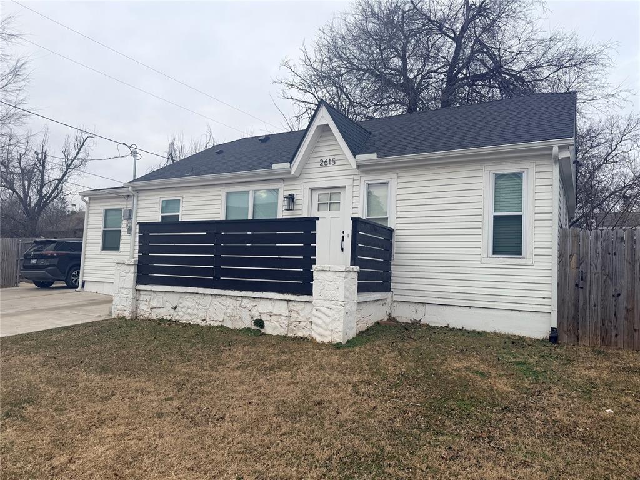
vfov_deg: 56.8
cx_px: 320
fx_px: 444
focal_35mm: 24
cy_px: 240
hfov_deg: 71.6
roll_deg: -2.3
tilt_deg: +4.2
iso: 80
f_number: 1.78
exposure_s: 1/2169
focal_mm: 6.76
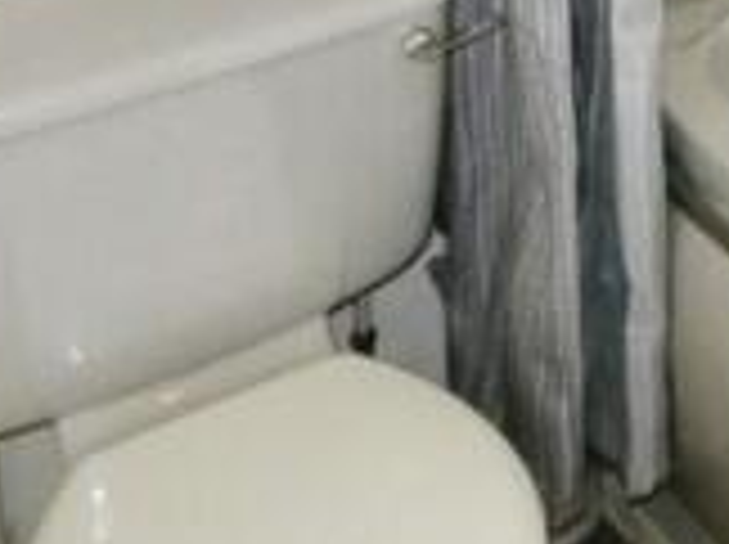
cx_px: 1172
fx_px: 1514
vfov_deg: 17.5
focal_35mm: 72
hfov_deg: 21.4
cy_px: -362
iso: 640
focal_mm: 3.6
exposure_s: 1/60
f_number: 2.8
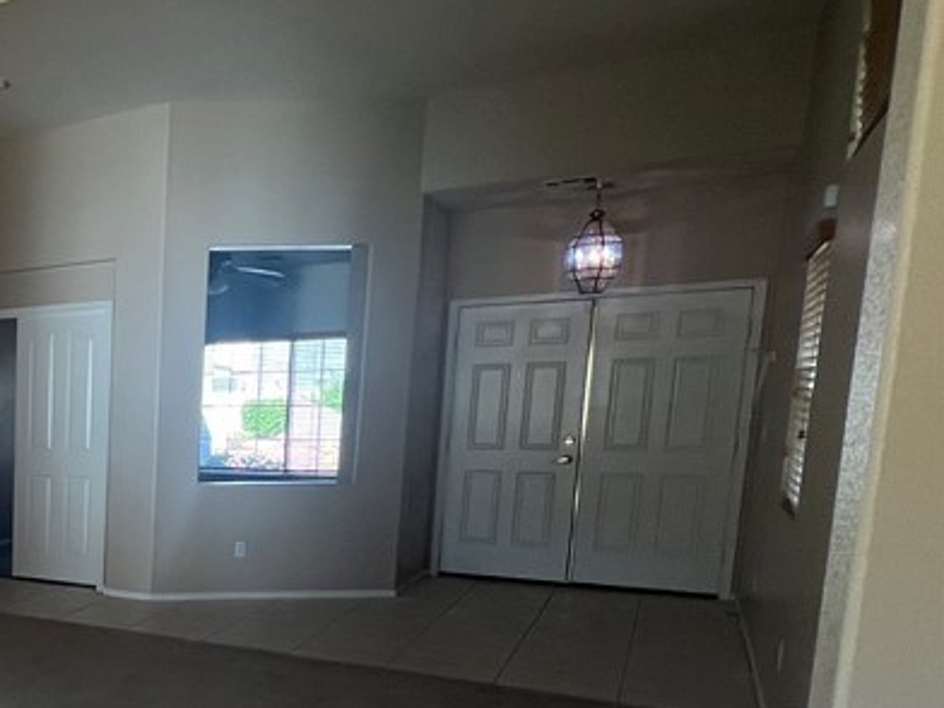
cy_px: 542
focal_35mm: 34
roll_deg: +1.1
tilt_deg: -8.3
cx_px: -277
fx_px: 927
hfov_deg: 36.2
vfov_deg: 40.5
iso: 64
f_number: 1.8
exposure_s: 1/120
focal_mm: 1.57
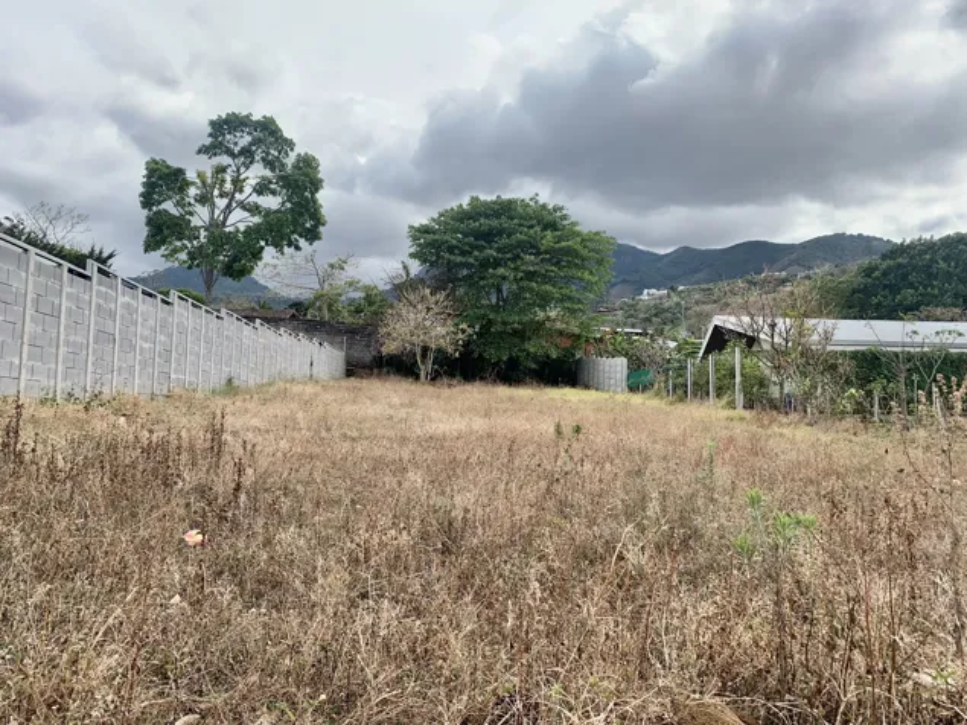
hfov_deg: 67.3
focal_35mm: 26
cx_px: 484
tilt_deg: +5.9
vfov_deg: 53.0
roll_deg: -1.1
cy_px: 362
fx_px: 726
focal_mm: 4.25
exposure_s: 1/894
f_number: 1.8
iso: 25
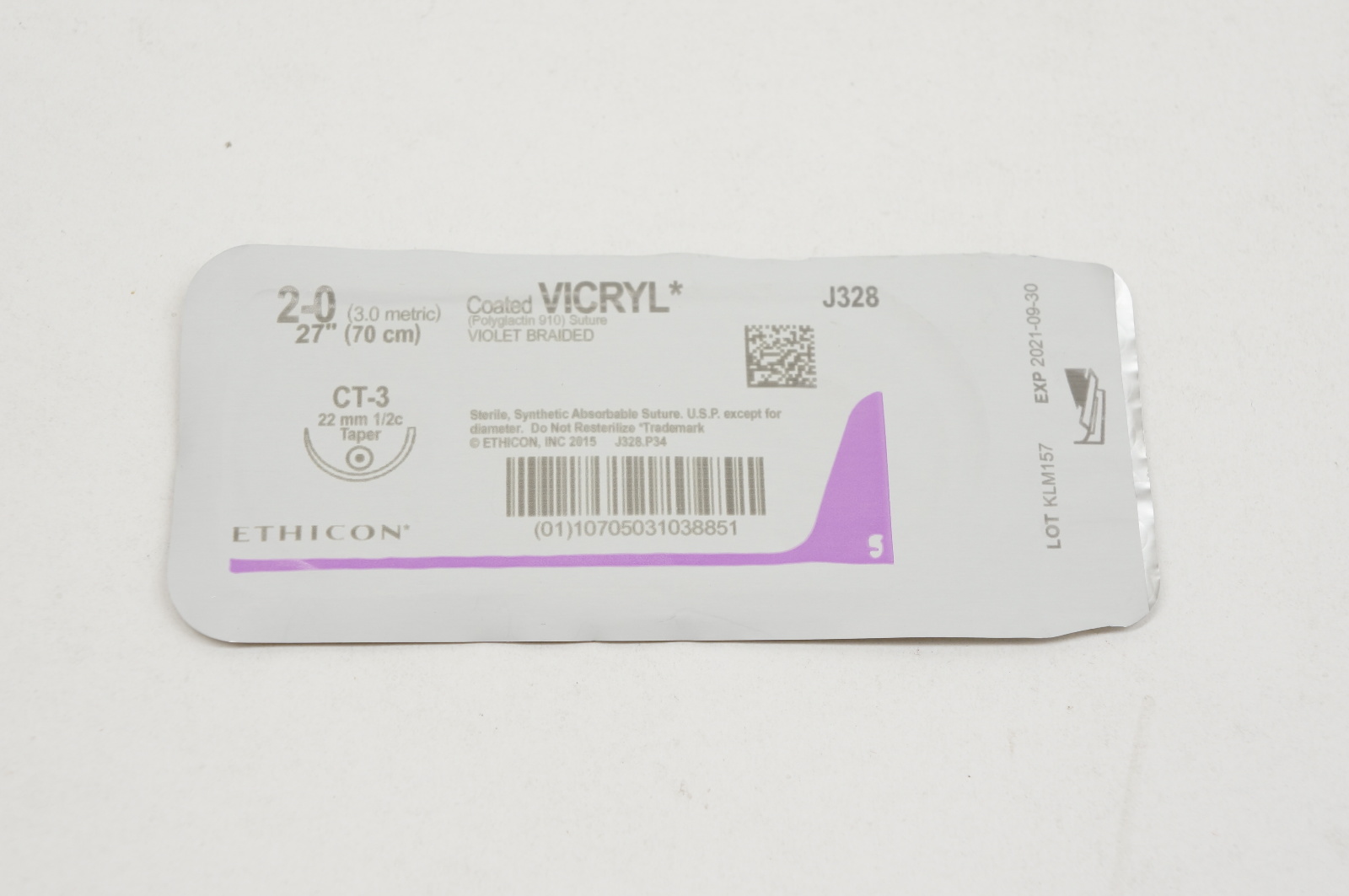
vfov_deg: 20.1
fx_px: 2527
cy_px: 448
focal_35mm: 68
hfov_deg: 29.9
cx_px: 674
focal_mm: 45
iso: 400
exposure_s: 1/80
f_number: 6.3
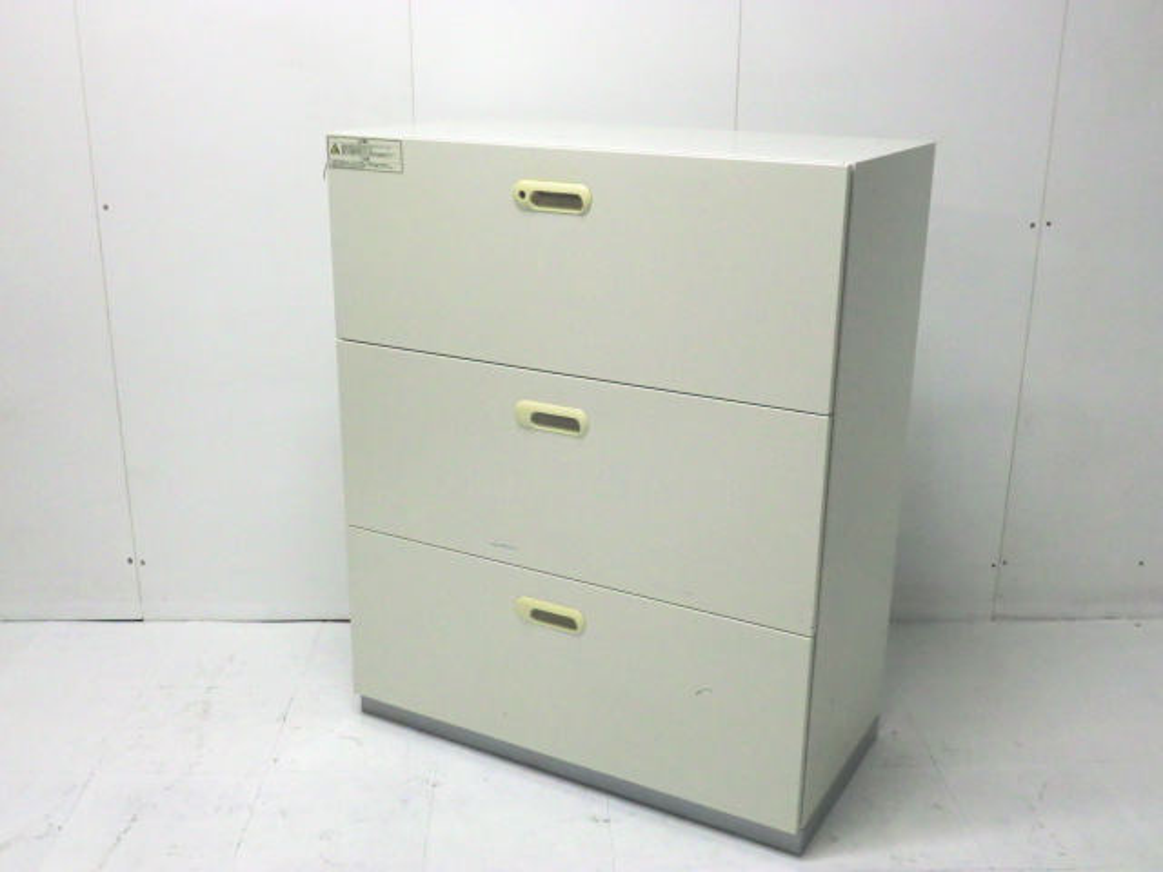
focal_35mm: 38
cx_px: 582
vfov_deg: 37.7
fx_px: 1277
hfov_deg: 49.0
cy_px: 436
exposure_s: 1/60
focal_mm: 6.9
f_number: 3.9
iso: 640
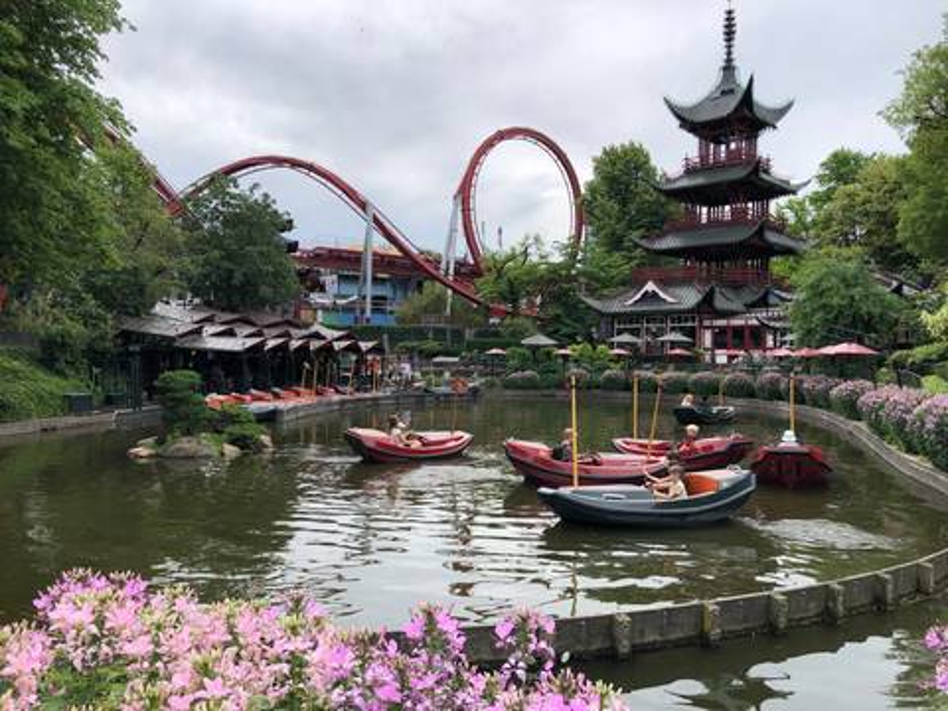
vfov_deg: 49.7
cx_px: 474
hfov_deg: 63.4
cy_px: 356
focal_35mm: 28
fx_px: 767
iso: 20
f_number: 1.8
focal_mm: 3.99
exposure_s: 1/1845
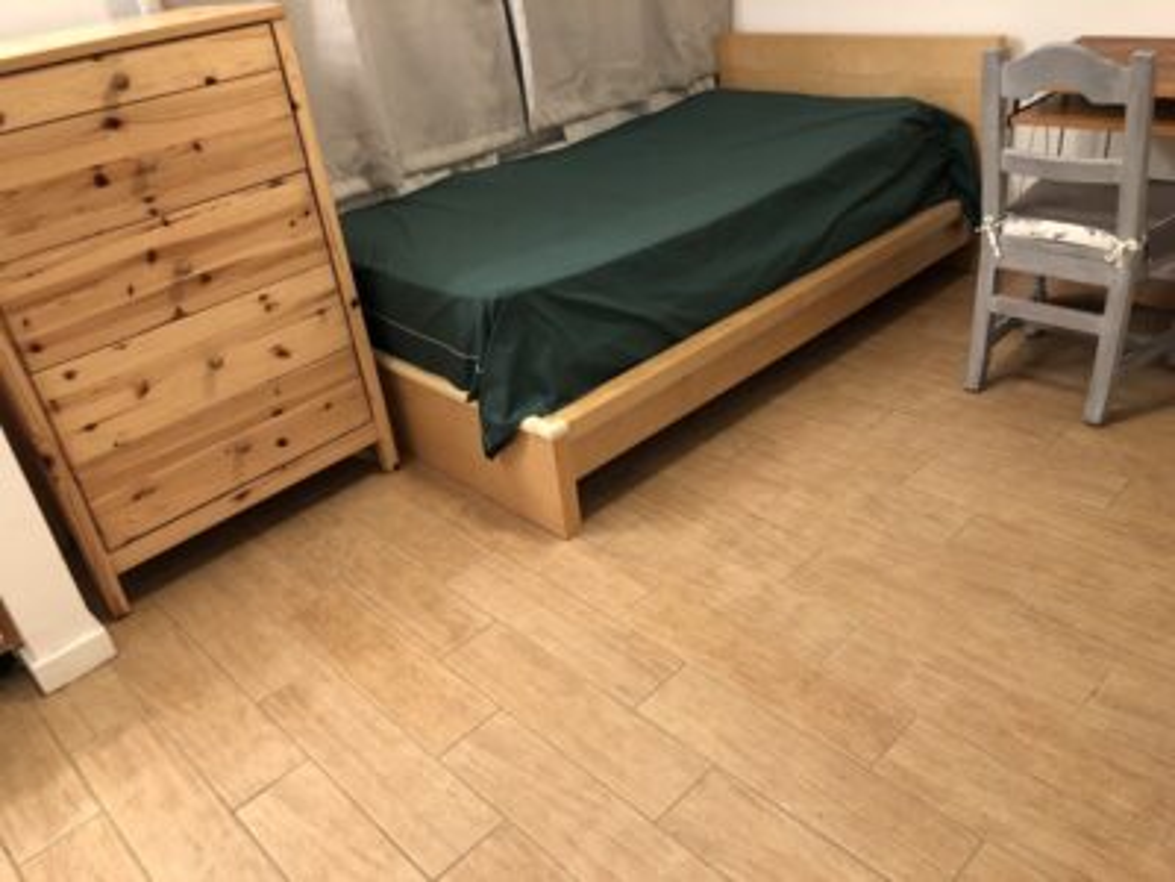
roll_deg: +6.6
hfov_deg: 63.4
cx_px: 588
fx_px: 950
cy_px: 441
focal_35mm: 28
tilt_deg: -31.1
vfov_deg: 49.7
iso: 80
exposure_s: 1/15
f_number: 1.8
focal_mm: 3.99
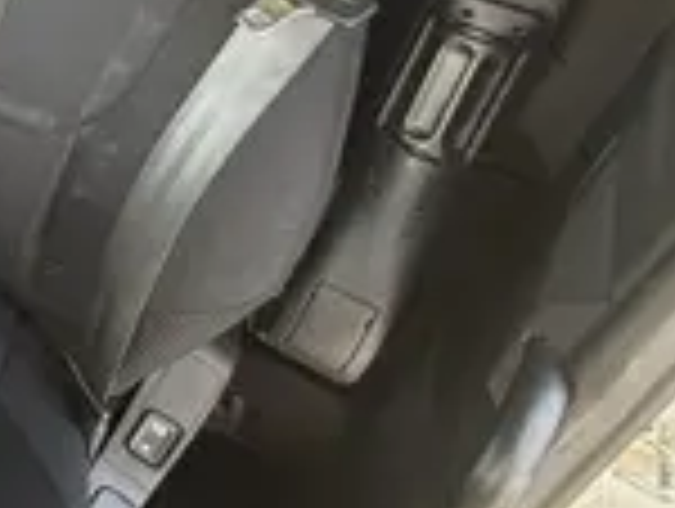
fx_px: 1035
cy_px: -171
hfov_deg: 22.6
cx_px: -513
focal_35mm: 53
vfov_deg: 23.9
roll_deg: +1.7
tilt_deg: -29.2
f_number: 2.2
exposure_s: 1/99
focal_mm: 2.22
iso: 200
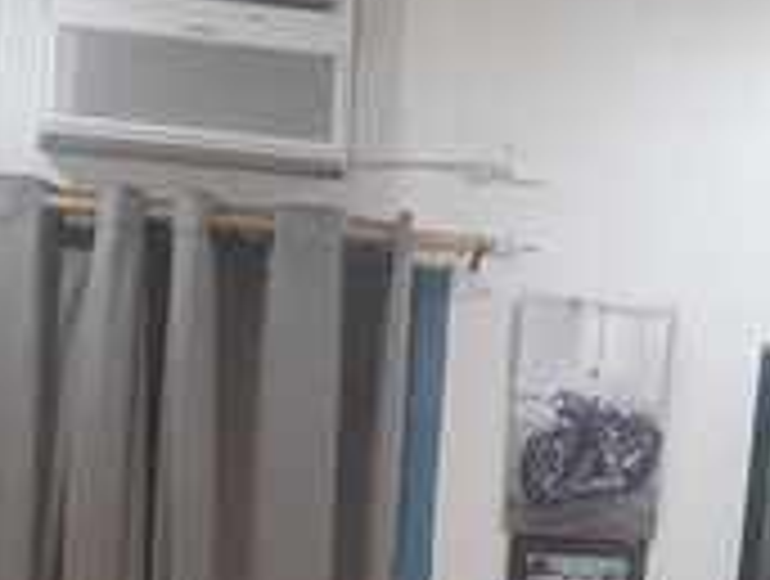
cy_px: 699
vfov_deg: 19.3
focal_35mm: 72
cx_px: 439
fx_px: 1605
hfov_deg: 27.0
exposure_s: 1/50
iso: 160
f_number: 1.9
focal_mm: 3.6
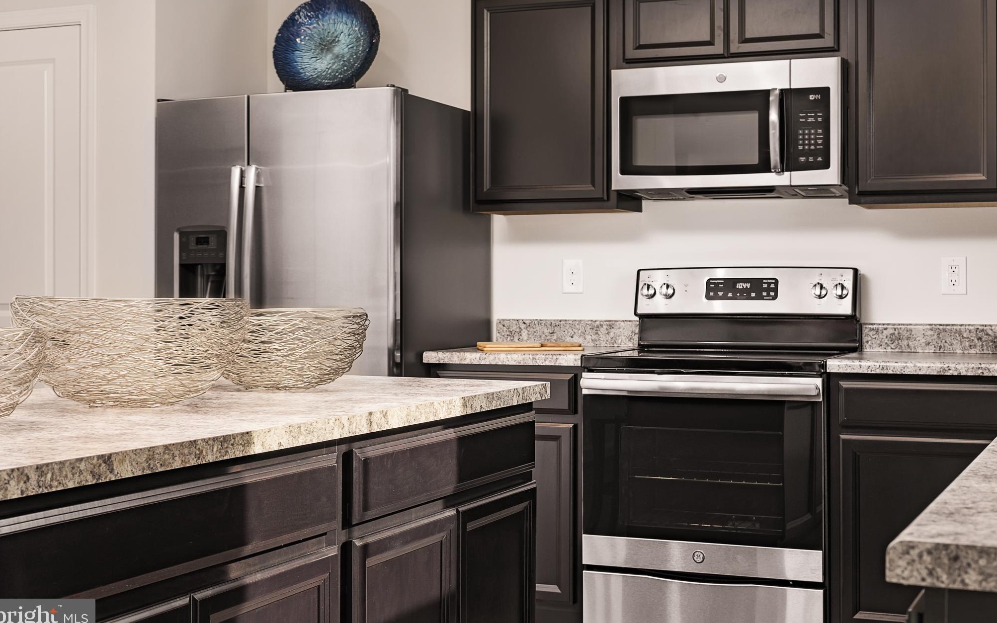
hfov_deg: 38.9
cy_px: 296
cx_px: 494
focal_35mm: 52
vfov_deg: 24.9
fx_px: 1413
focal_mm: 50
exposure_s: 1/2
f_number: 8
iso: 200
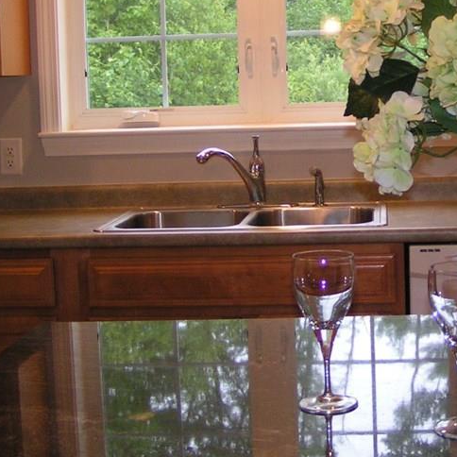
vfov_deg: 24.2
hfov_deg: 23.9
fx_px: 1060
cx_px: 369
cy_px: 155
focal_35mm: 71
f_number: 2.8
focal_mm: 5.8
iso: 125
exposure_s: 1/40
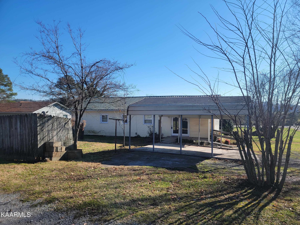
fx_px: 208
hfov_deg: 71.6
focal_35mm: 24
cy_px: 112
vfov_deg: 56.8
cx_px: 150
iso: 16
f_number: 1.8
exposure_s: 1/868
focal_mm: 6.7
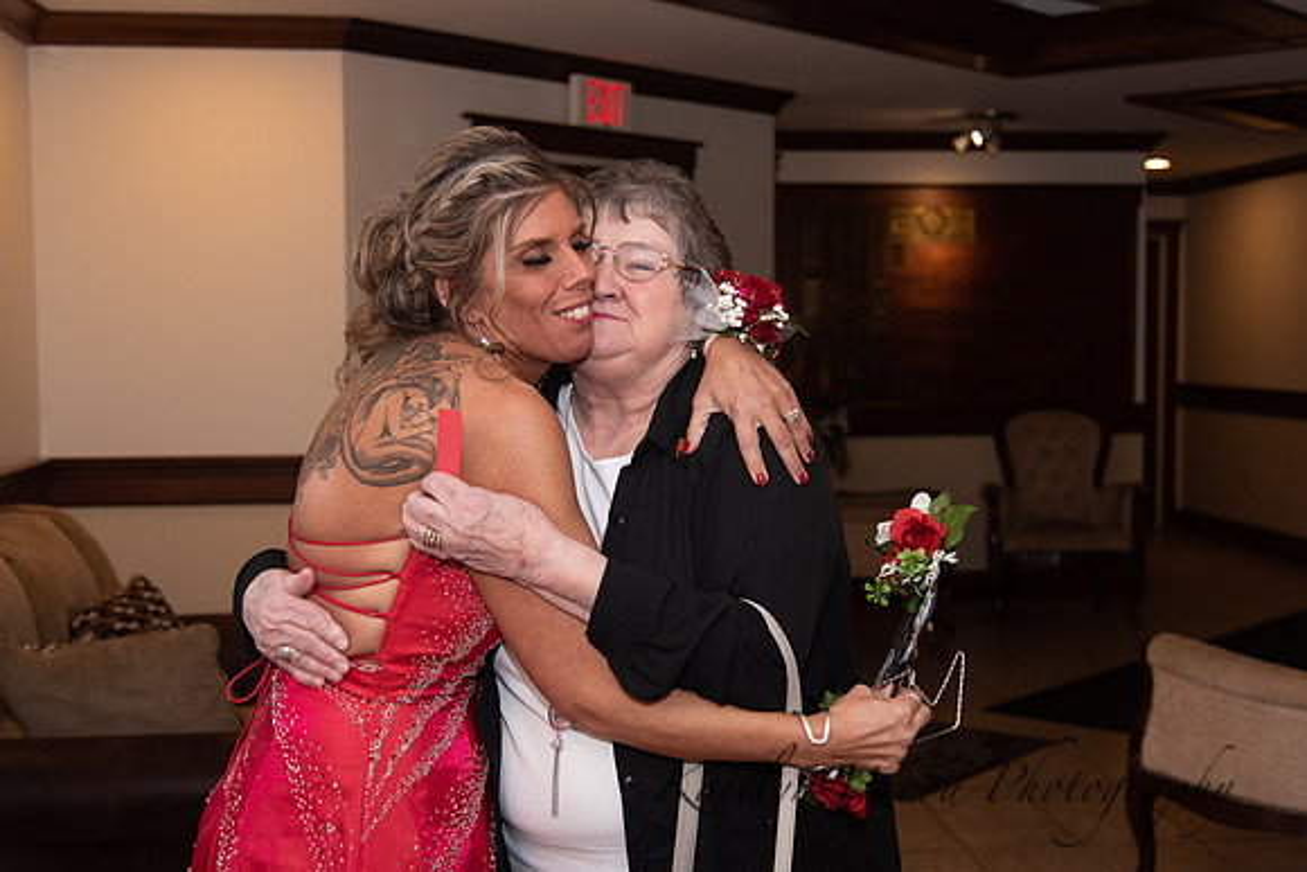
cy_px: 436
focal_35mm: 47
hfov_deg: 41.9
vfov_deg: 28.6
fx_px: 1708
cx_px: 654
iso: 800
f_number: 4
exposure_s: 1/200
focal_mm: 46
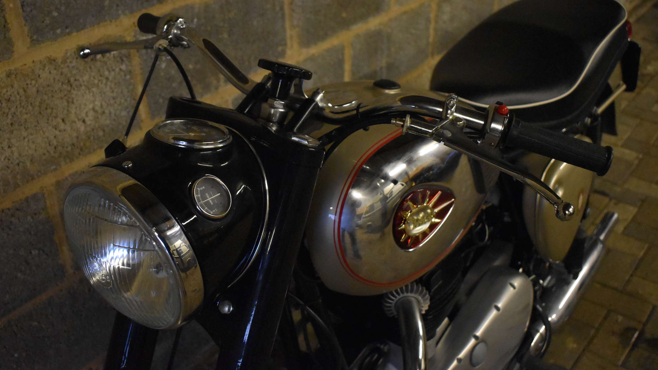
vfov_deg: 29.0
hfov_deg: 49.4
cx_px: 329
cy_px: 183
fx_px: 715
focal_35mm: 41
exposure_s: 1/125
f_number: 4
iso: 5600
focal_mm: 26
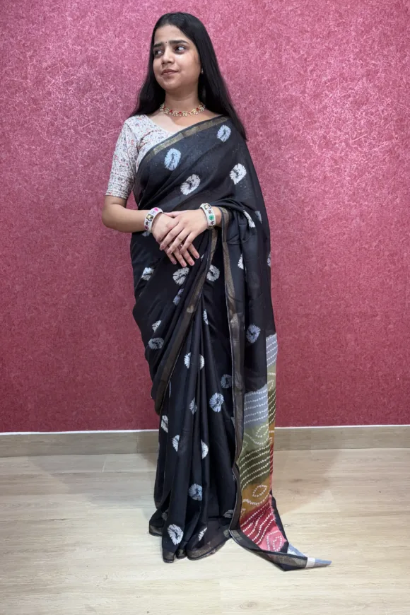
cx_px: 194
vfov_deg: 65.5
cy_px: 305
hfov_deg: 46.4
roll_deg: +1.3
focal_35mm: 28
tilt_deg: -11.4
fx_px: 478
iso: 32
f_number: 1.6
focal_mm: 5.96
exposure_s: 1/121
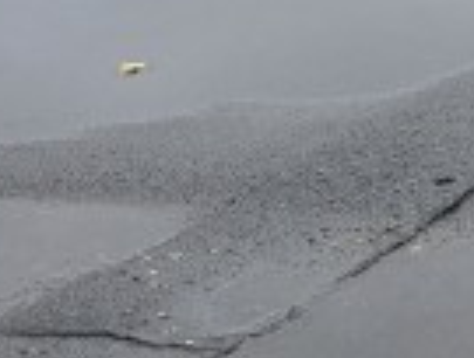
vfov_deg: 8.9
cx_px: 1633
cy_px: -228
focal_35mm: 163
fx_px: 2238
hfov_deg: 8.7
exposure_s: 1/180
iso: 16
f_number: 1.7
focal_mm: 6.3
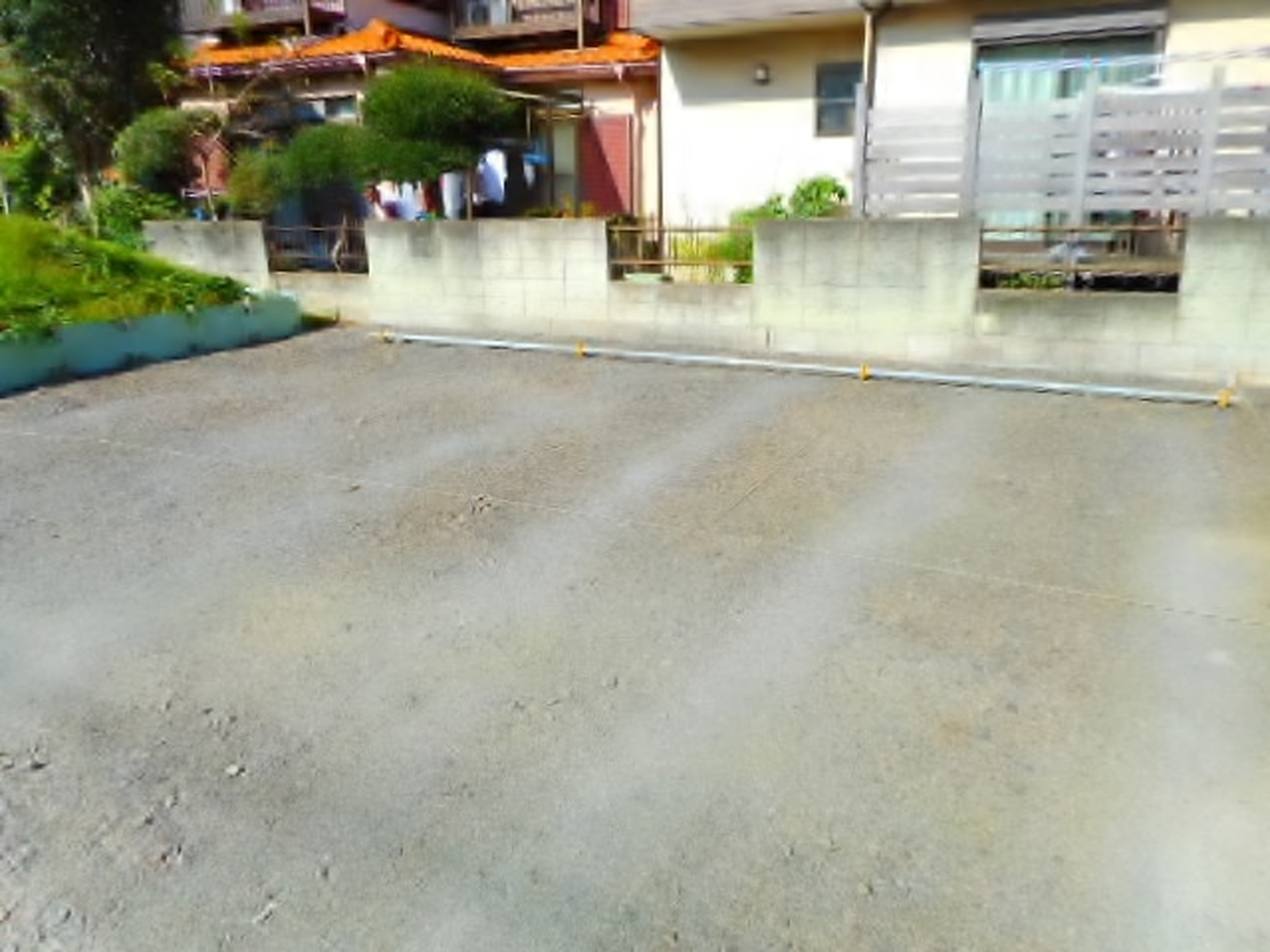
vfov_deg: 54.9
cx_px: 635
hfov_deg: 69.4
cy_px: 476
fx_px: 917
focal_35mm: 25
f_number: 3.7
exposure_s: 1/400
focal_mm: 4.5
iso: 80
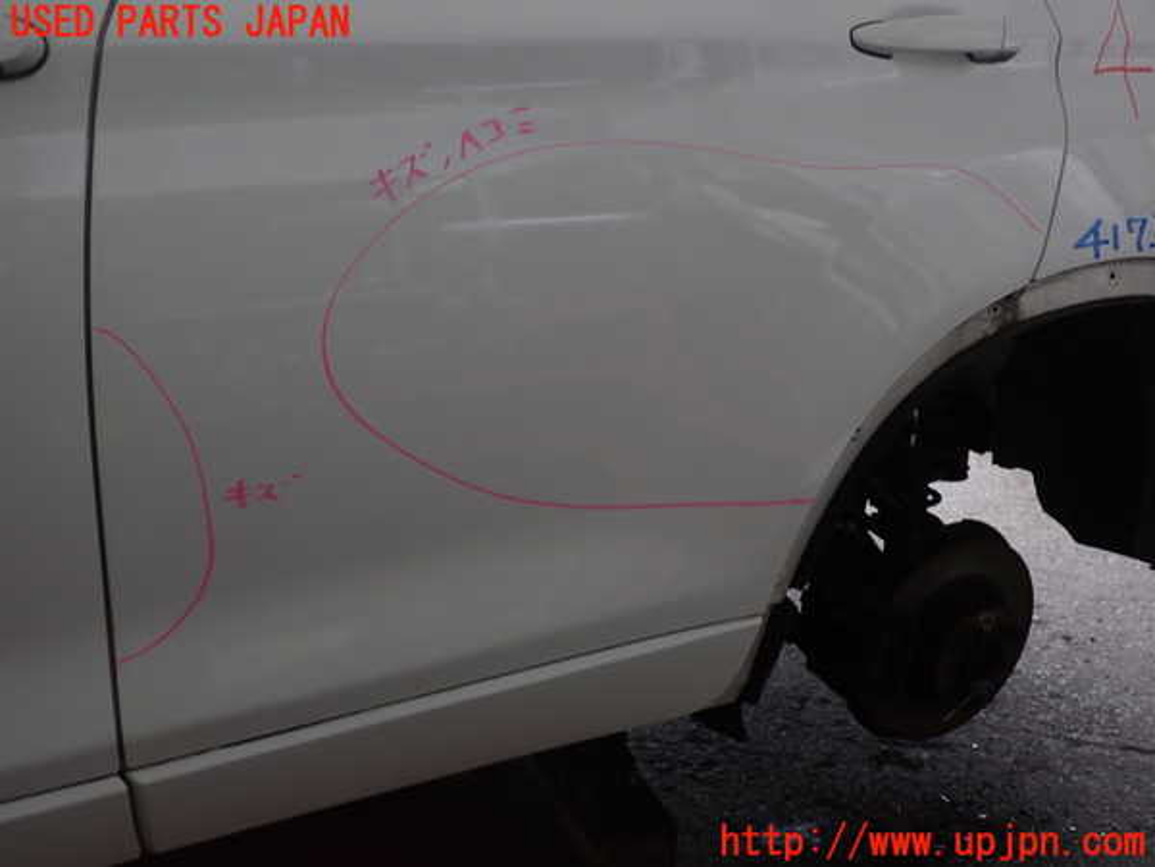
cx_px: 578
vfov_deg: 46.8
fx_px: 1001
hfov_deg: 60.0
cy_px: 434
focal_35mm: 30
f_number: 2.3
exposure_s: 1/125
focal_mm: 5.4
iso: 100
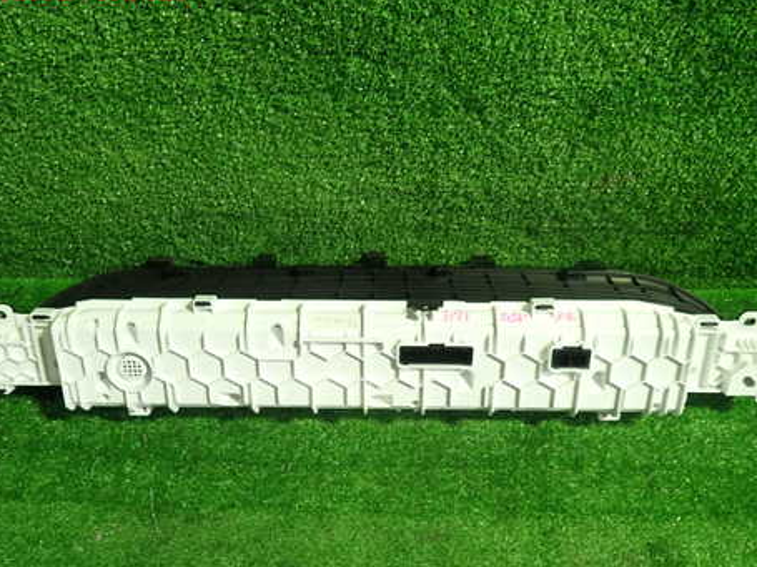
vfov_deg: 42.7
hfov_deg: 55.4
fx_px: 721
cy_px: 343
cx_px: 381
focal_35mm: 33
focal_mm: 4.5
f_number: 2
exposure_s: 1/40
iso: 200
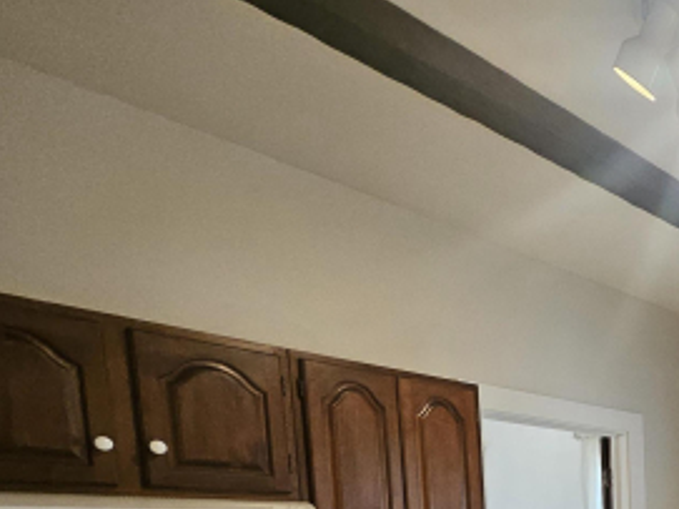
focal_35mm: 32
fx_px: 627
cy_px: 614
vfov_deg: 34.9
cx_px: 770
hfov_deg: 42.5
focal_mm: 1.74
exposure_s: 1/60
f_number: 2.2
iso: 250
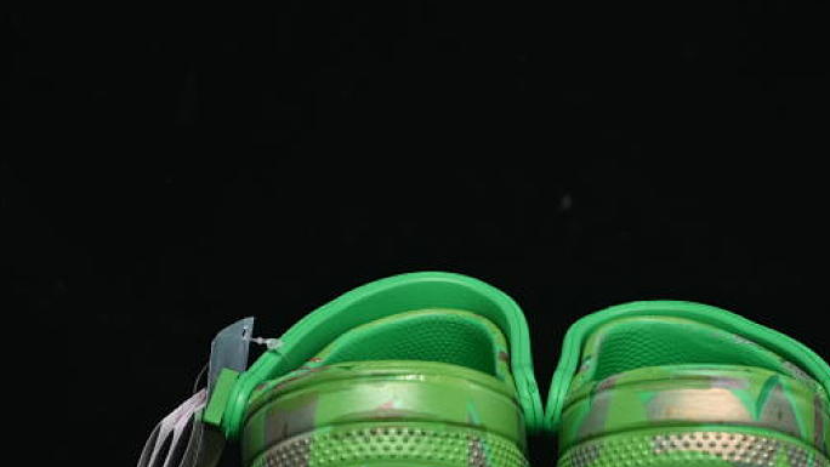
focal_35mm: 124
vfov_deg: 9.8
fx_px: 2729
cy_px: 266
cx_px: 539
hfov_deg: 17.3
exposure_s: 1/60
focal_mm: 50
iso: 160
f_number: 6.3
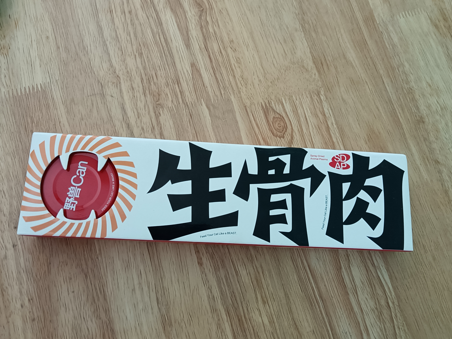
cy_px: 170
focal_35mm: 27
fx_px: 353
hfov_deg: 65.3
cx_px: 226
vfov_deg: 51.4
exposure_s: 1/33.3
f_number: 1.9
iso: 1165
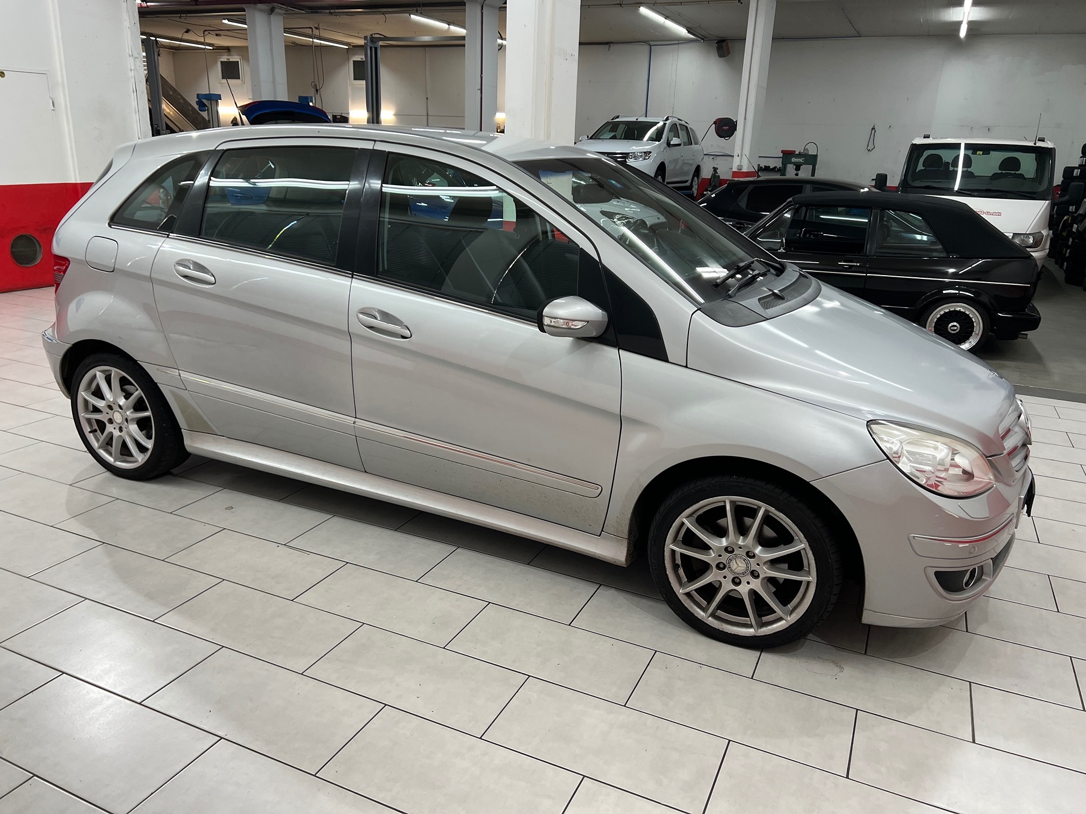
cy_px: 407
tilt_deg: -17.7
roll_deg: -2.2
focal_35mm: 26
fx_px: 816
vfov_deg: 53.1
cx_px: 543
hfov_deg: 67.3
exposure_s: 1/100
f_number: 1.5
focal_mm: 5.7
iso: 80
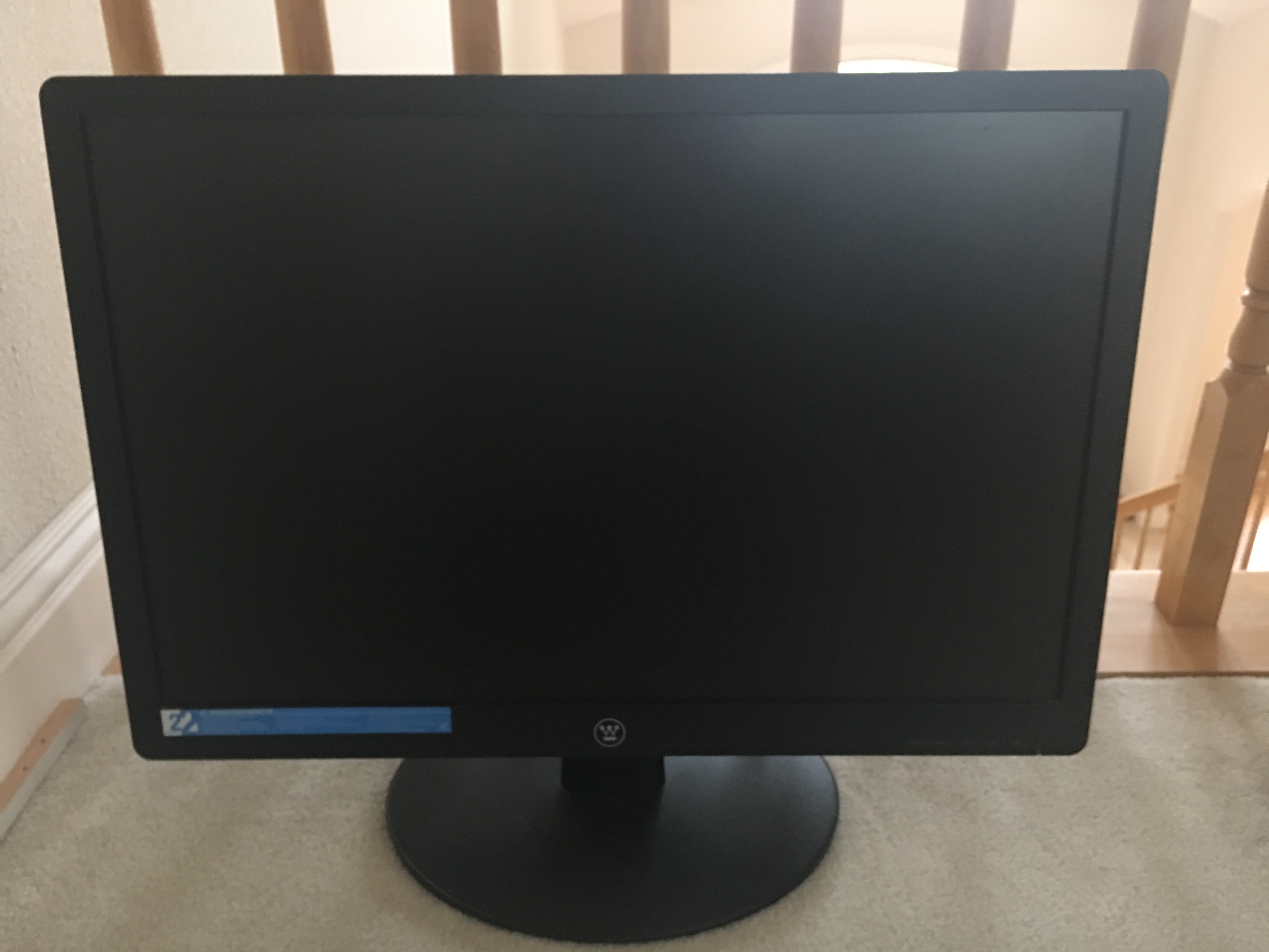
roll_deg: +0.6
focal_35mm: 29
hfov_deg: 61.7
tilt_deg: -26.5
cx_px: 634
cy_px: 476
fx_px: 1063
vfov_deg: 48.2
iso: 125
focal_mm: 4.15
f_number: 2.2
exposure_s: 1/4
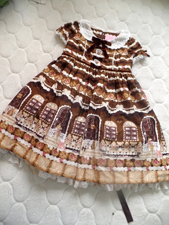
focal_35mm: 23
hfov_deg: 58.9
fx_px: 150
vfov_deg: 73.9
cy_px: 112
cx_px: 84
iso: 200
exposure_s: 1/30
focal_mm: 4.1
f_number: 2.8
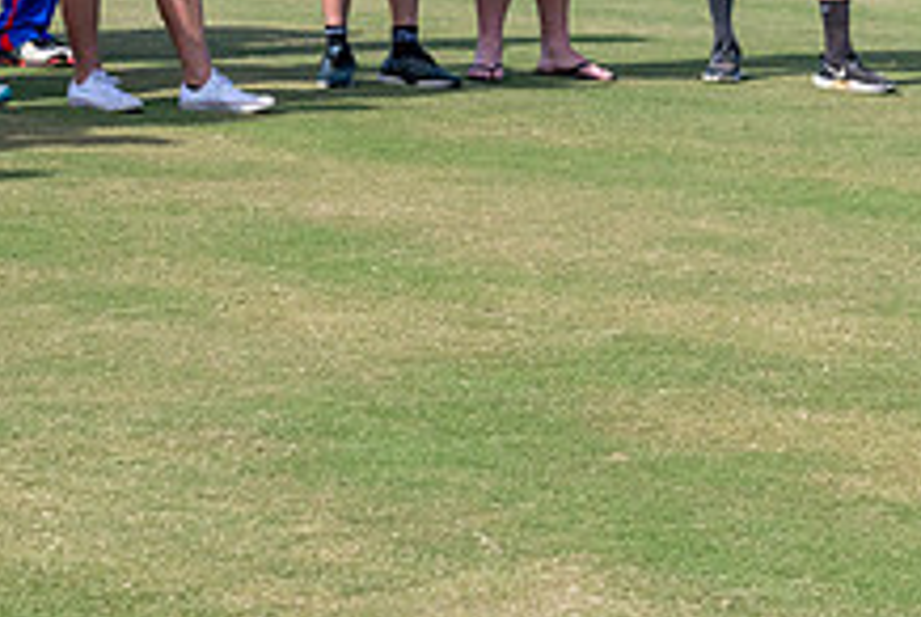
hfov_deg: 12.9
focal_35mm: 156
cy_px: -119
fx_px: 3996
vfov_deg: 8.7
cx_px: -133
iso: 640
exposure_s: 1/1600
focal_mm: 55
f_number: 8
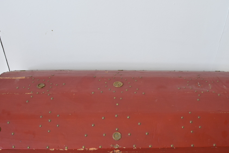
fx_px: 261
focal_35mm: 41
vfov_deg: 32.0
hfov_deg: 47.4
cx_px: 124
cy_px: 114
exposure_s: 1/60
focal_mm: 18
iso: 900
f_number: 4
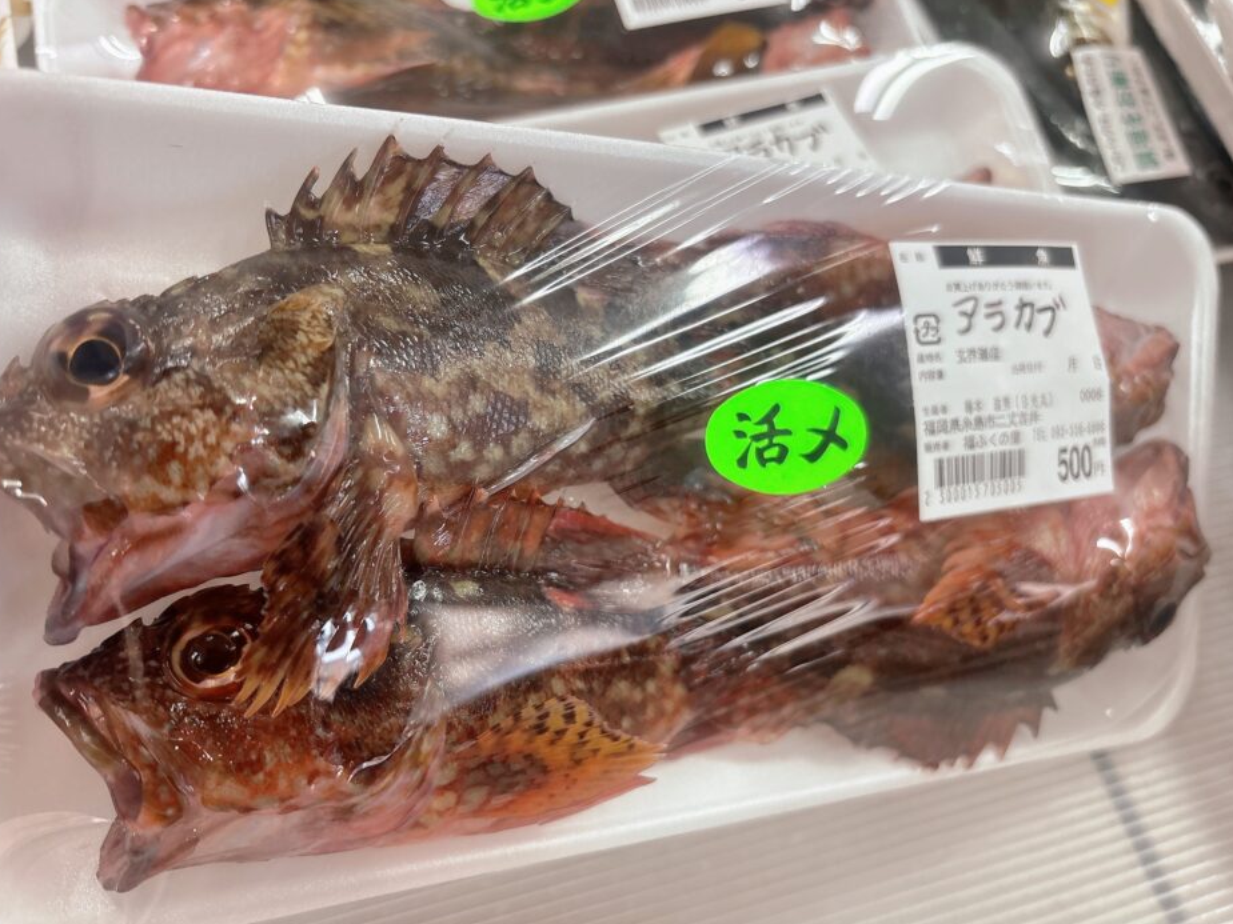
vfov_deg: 51.3
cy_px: 475
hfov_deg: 65.3
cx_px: 621
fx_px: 962
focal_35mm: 27
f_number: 1.6
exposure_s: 1/60
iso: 100
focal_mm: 5.96
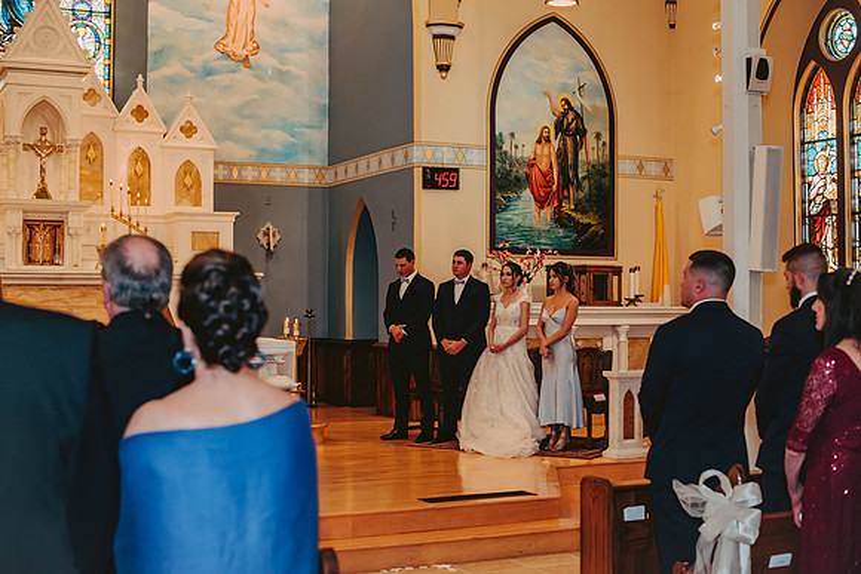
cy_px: 287
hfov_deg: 39.6
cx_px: 430
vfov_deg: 27.0
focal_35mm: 50
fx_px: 1196
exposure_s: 1/125
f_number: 2.8
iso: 800
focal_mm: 50
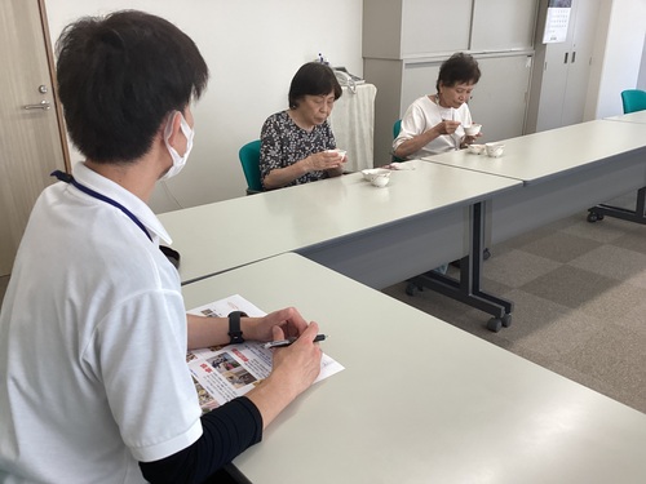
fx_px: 579
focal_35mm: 31
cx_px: 323
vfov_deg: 45.4
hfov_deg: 58.4
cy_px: 242
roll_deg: +0.0
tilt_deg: -24.9
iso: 80
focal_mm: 3.3
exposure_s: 1/120
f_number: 2.4
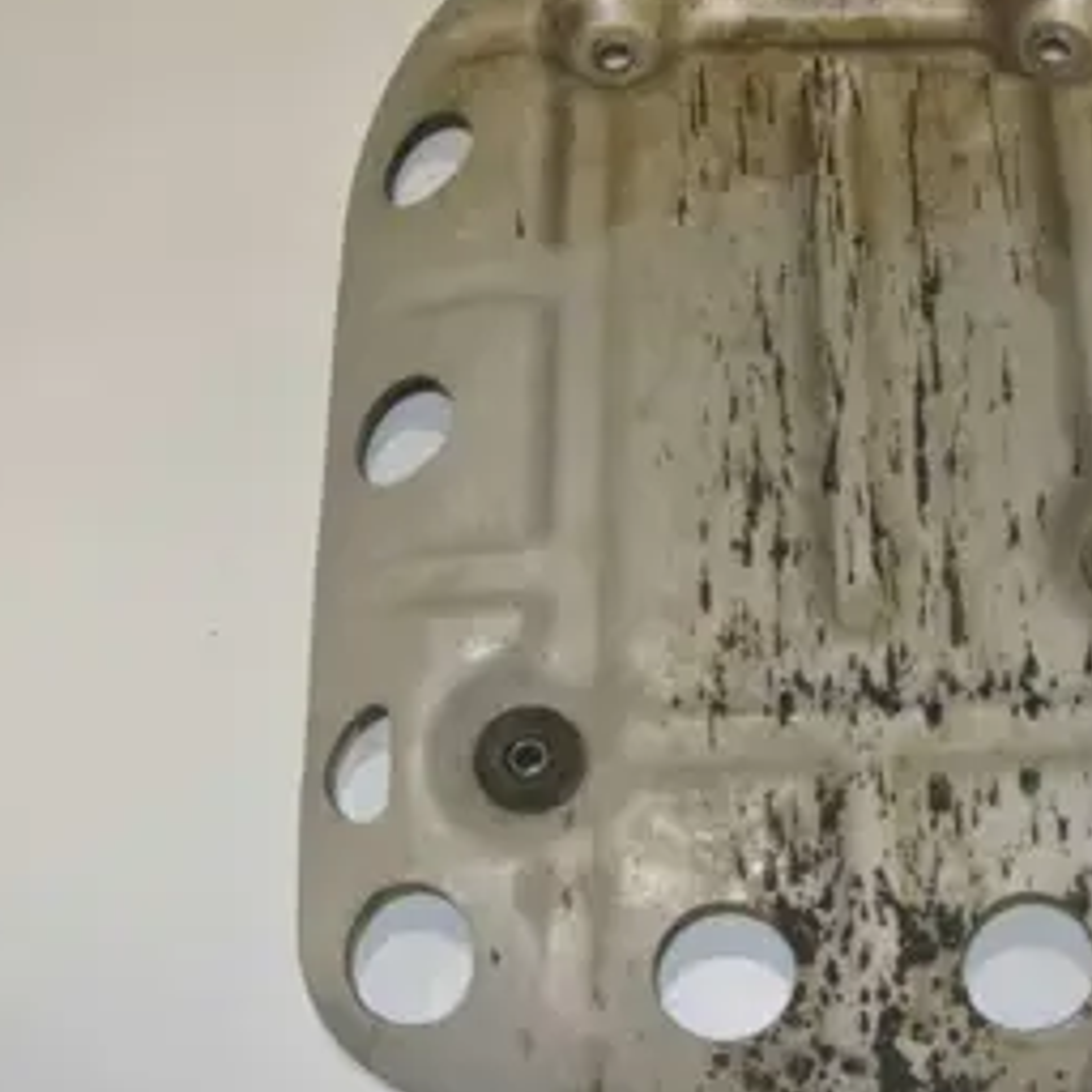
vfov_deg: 34.0
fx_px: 1785
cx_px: 836
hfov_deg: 33.3
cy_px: 550
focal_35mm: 50
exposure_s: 1/60
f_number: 3.5
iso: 200
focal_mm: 10.7
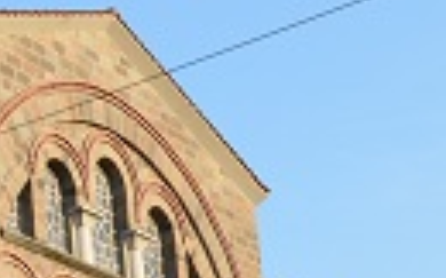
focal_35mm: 156
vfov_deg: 8.4
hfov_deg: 13.0
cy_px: 233
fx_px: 1895
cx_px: -124
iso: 125
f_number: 6.3
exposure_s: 1/160
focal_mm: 18
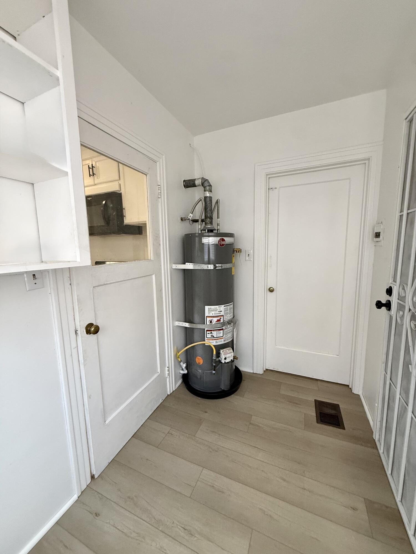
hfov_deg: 85.7
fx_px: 224
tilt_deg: -6.8
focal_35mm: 14
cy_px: 277
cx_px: 208
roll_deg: +0.8
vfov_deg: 102.1
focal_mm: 2.22
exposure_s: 1/60
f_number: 2.2
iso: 400
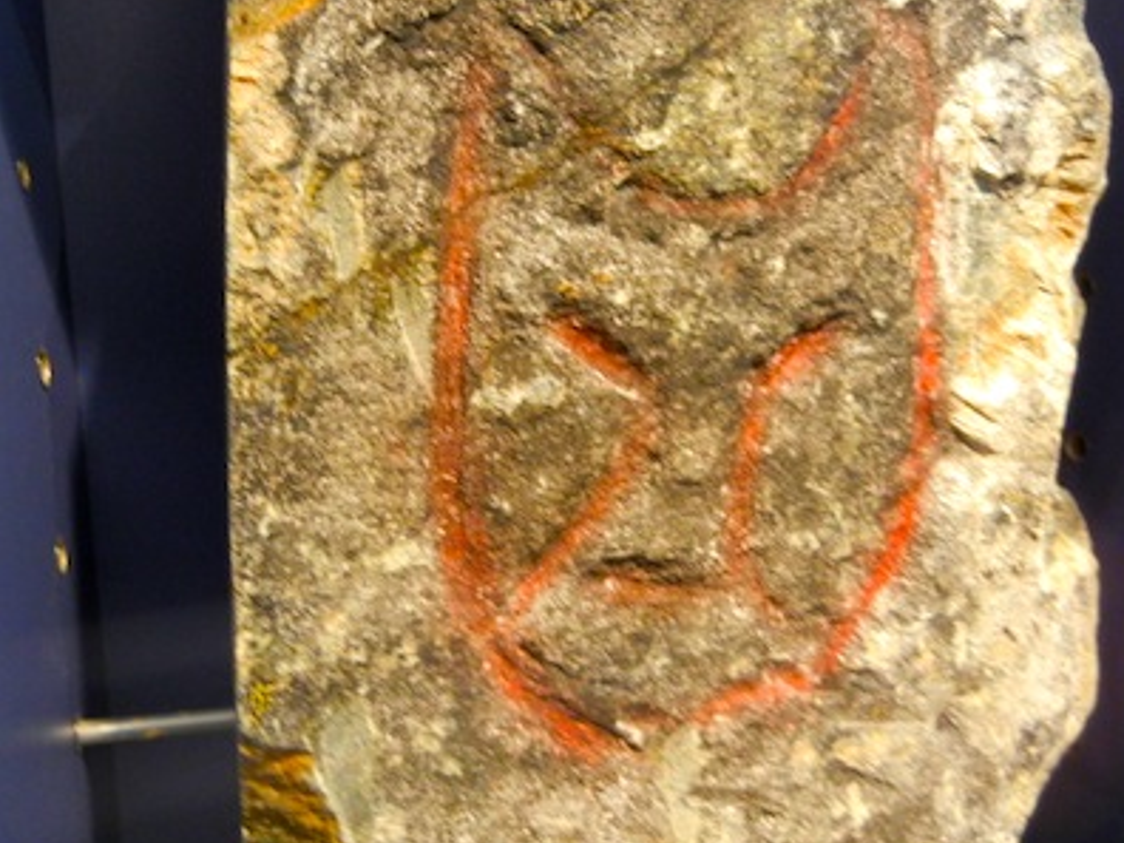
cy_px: 400
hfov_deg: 38.9
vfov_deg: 29.7
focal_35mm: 49
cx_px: 579
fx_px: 1591
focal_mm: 6.2
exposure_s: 1/1.7
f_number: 3.6
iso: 400
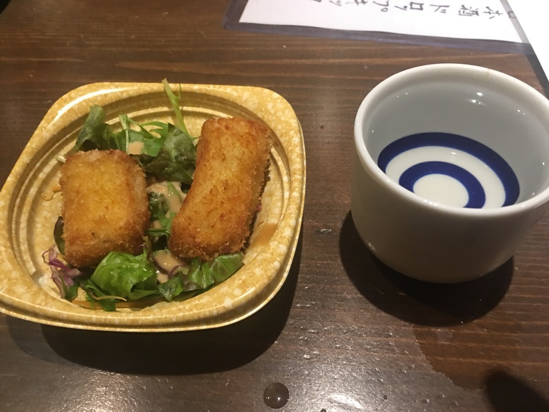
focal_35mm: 29
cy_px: 206
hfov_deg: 61.7
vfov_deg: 48.2
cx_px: 274
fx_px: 460
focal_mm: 4.15
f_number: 2.2
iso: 64
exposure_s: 1/4
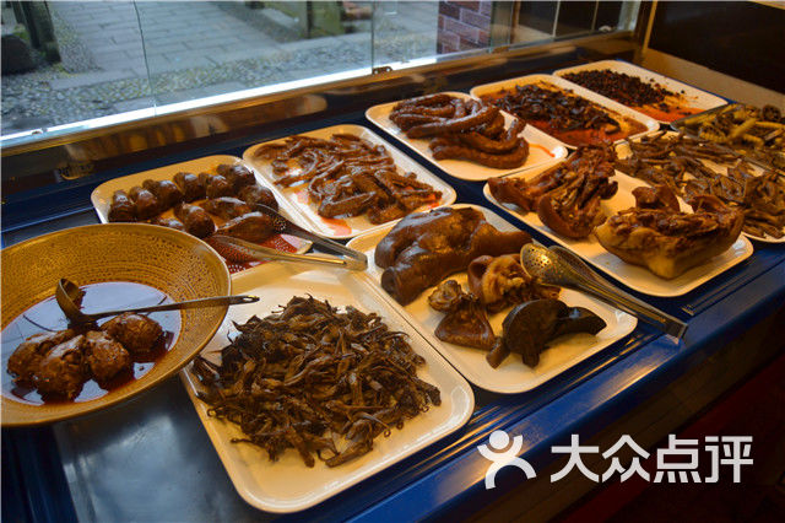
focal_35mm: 27
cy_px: 262
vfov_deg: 47.9
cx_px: 392
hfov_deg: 67.4
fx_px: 588
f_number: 3.5
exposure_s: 1/125
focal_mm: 18
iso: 160
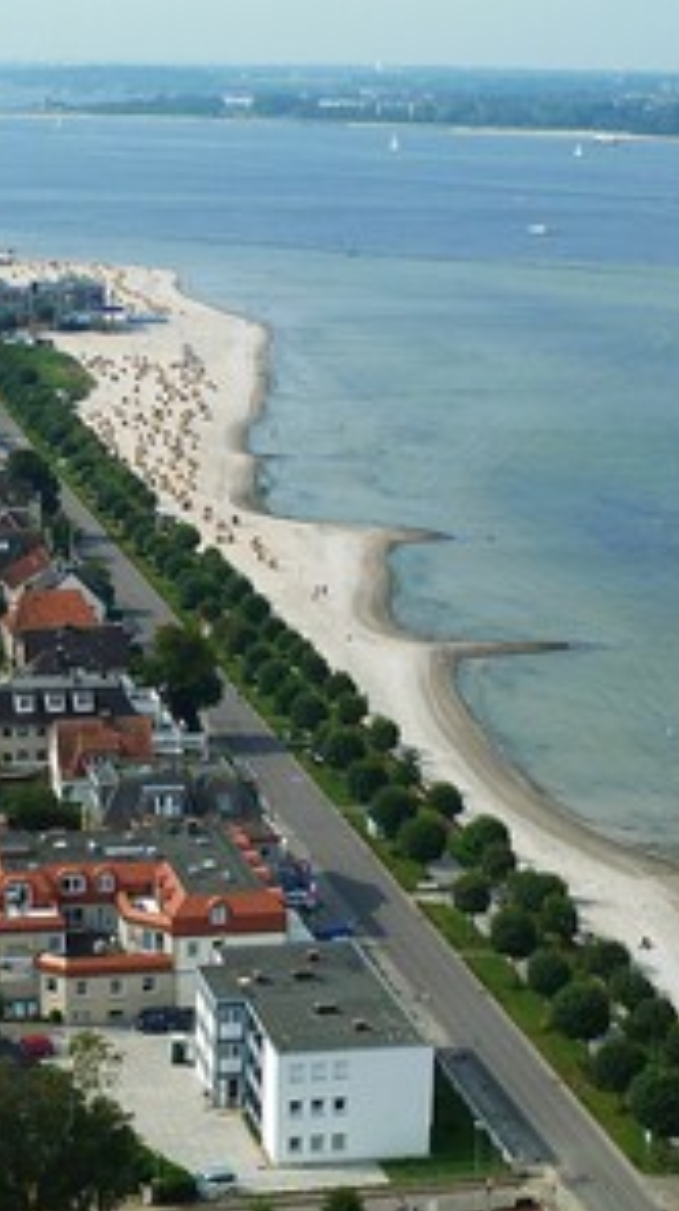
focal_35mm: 81
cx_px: 241
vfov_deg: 26.2
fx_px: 2599
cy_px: 610
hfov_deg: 14.9
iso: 80
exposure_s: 1/400
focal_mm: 9.1
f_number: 4.5
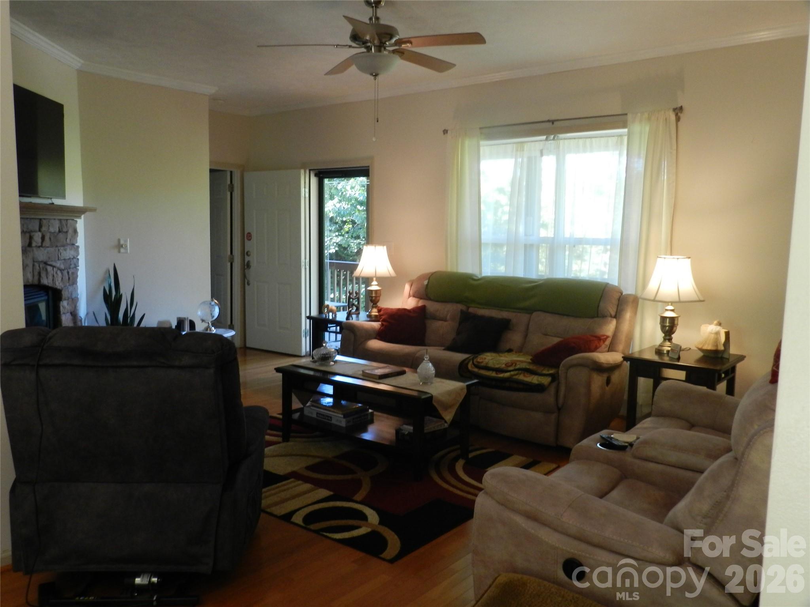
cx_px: 405
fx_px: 655
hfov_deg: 63.4
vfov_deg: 49.7
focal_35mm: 28
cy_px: 304
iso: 360
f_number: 3.6
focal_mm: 5
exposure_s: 1/25
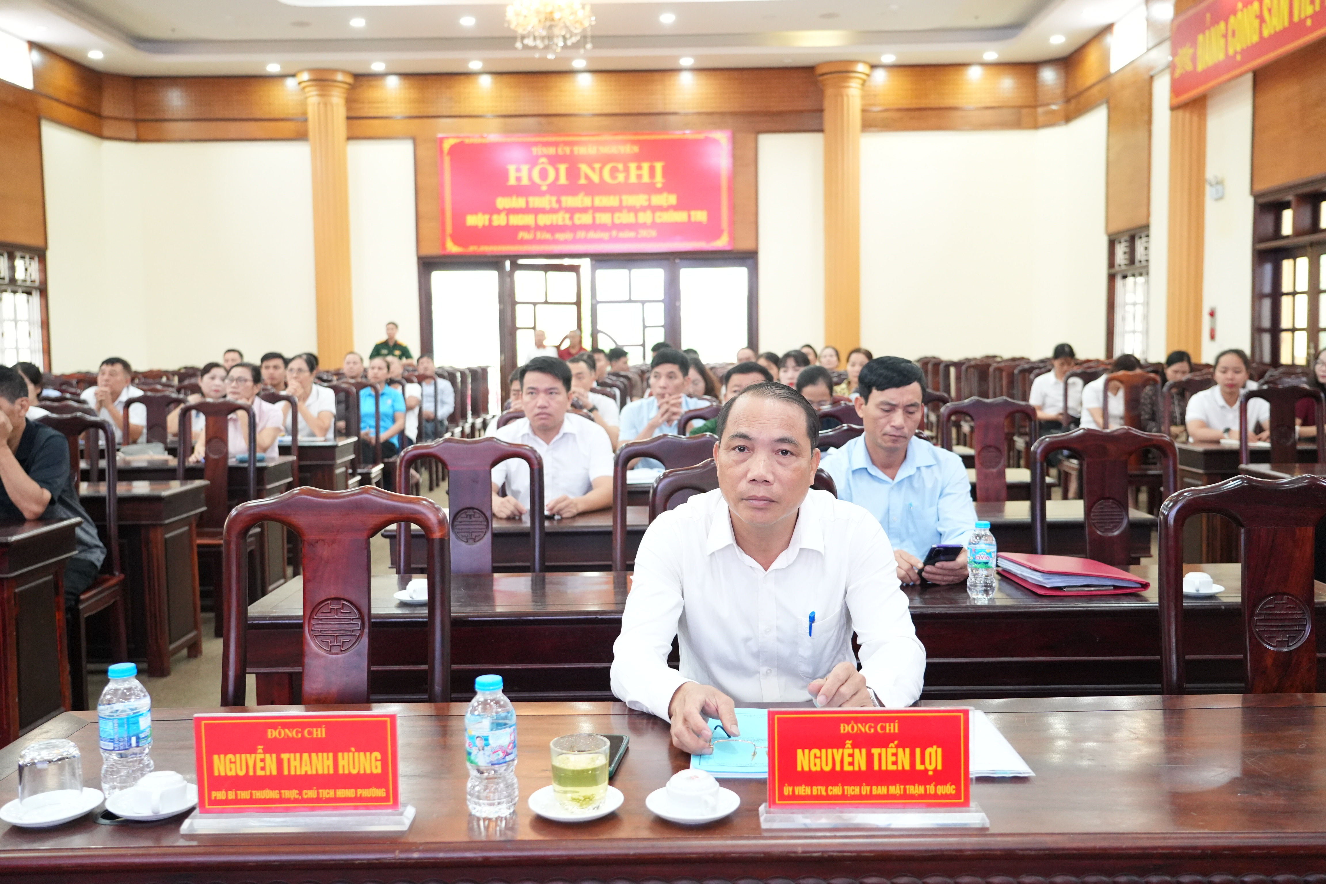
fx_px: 1252
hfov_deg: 55.8
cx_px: 663
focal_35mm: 34
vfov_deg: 38.9
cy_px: 442
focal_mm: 34
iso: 5000
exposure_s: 1/100
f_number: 4
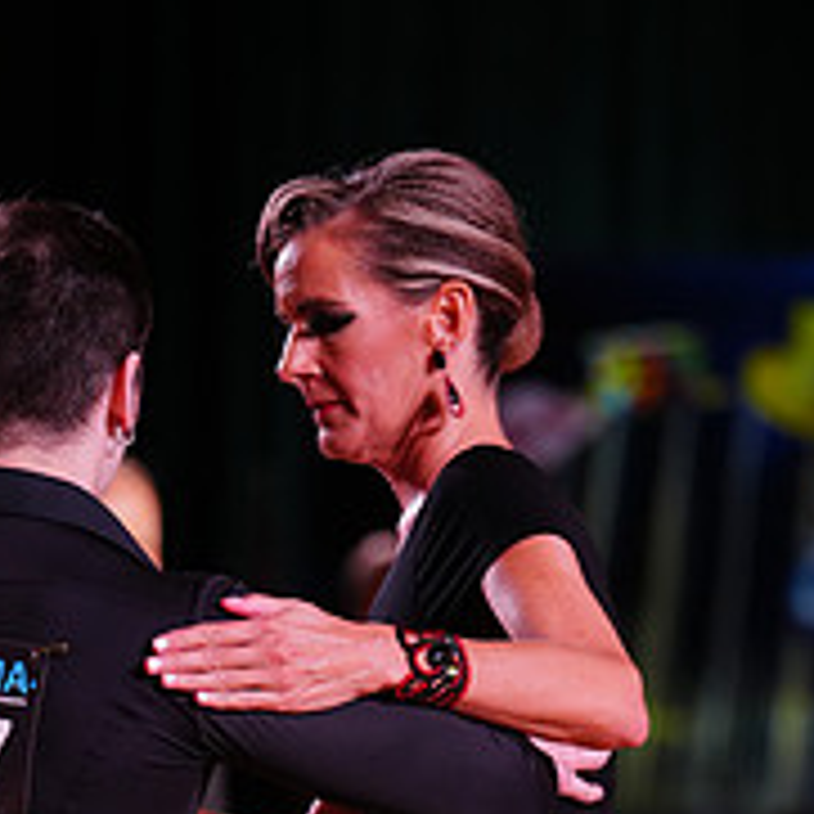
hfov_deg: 5.3
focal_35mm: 329
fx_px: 8753
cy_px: 1196
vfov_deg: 5.3
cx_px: 268
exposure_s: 1/250
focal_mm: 121
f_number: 2.8
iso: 640
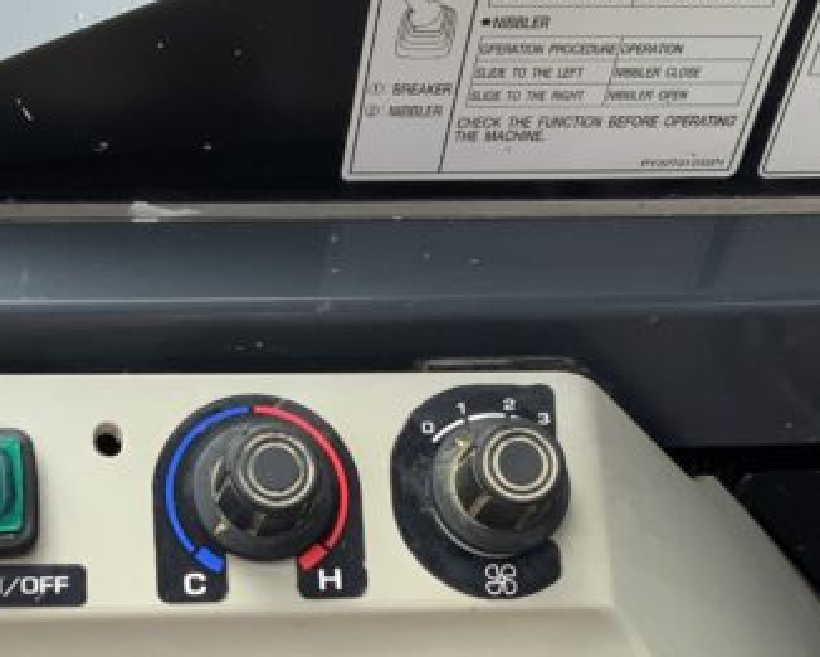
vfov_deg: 17.1
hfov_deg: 21.4
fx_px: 2161
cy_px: 556
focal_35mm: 89
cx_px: 252
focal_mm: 3
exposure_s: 1/209
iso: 16
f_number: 1.8
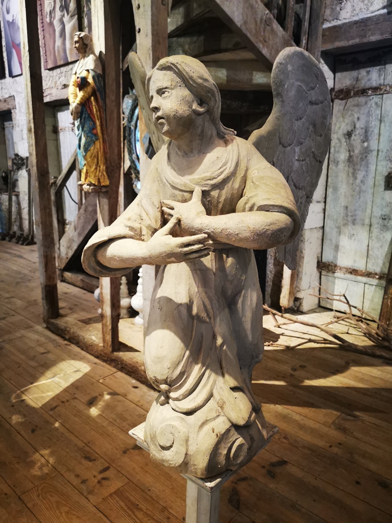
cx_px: 196
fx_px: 408
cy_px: 262
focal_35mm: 27
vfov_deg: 65.3
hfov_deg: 51.4
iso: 500
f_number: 1.6
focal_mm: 5.56
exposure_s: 1/25
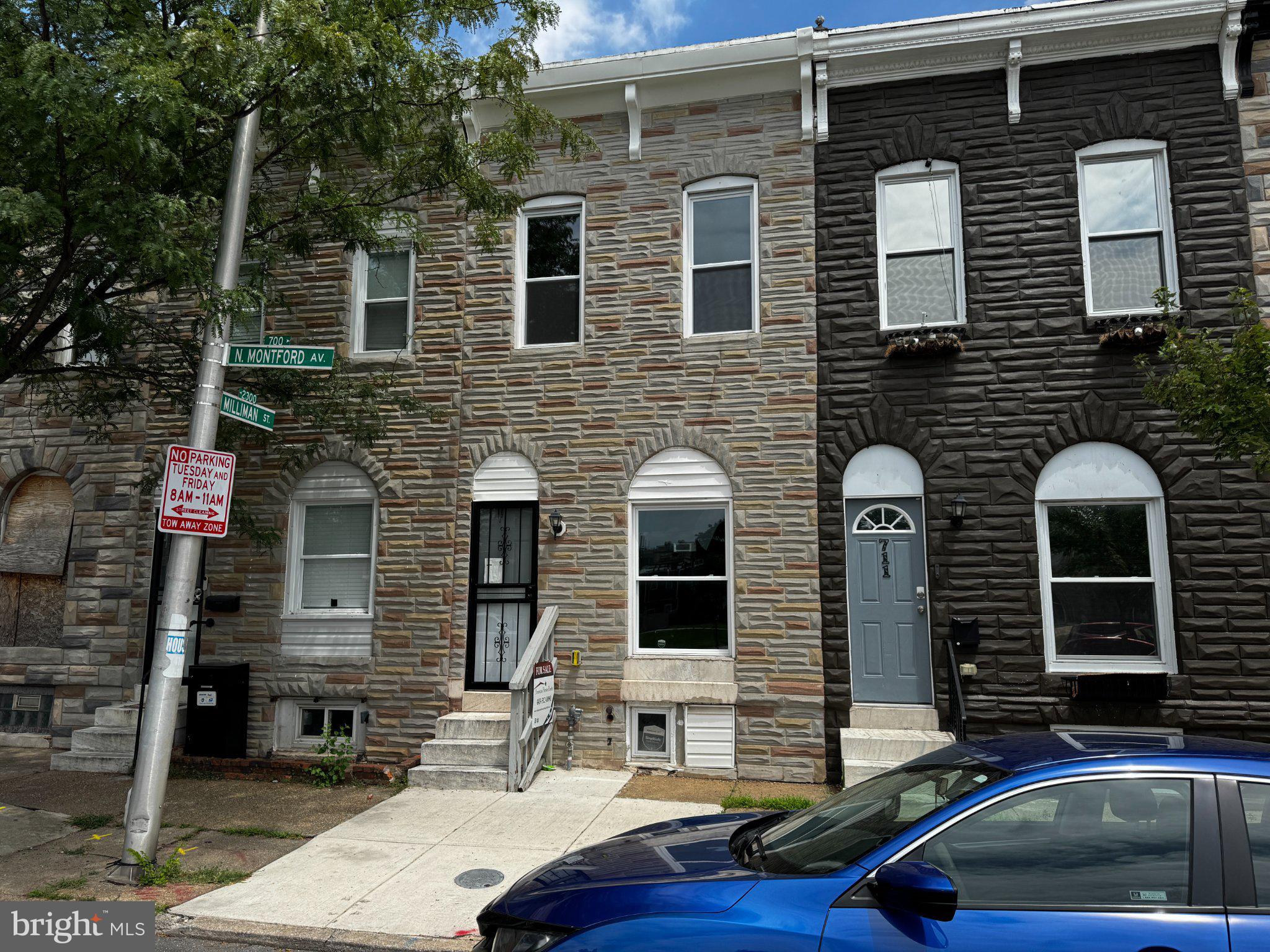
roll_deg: +0.7
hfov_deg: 71.6
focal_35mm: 24
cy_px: 476
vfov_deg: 56.8
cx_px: 635
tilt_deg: +9.1
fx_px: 881
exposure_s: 1/4608
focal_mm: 6.76
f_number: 1.78
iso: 80
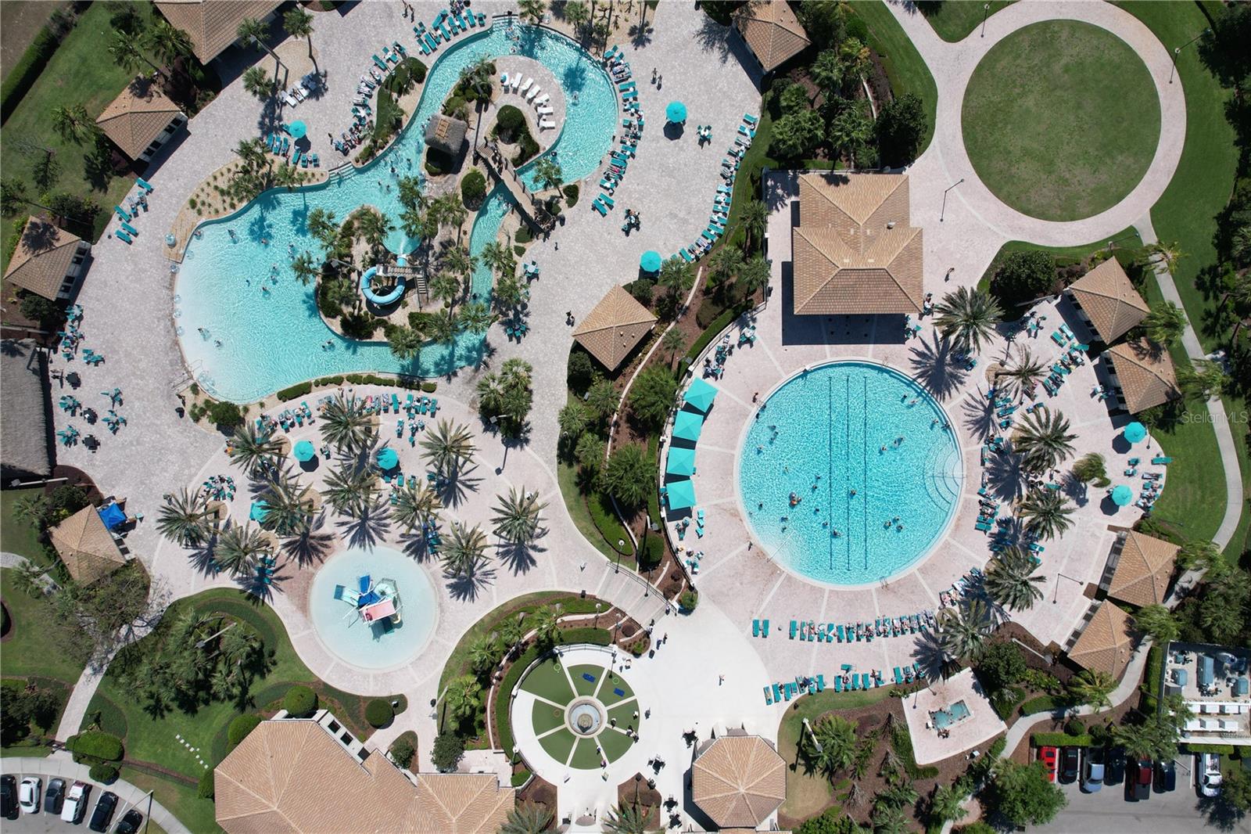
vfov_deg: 57.2
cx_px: 626
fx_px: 764
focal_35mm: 22
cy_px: 417
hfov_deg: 78.6
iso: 120
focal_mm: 8.38
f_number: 2.8
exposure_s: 1/3200
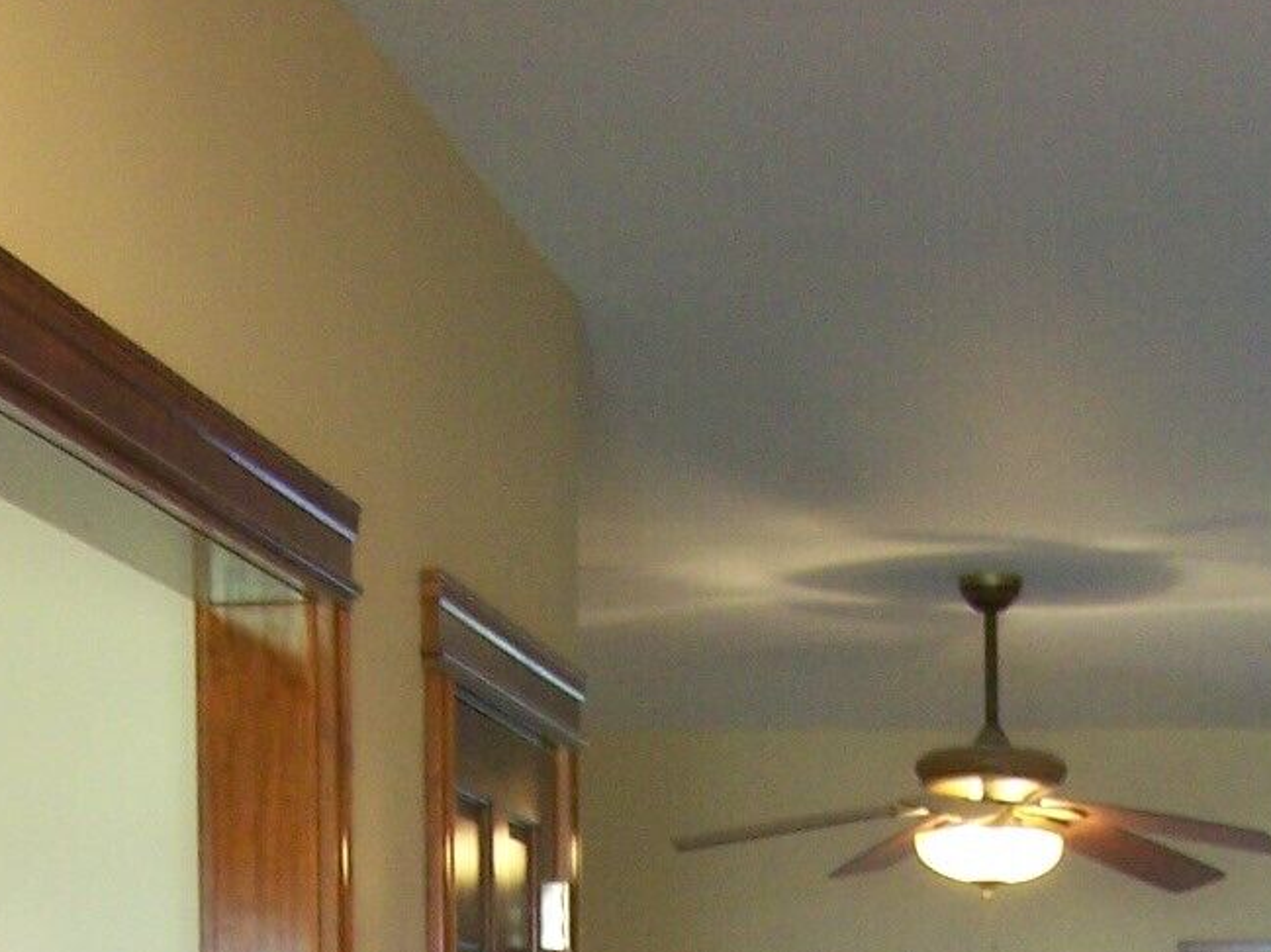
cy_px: 1922
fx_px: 4404
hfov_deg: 16.4
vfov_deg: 11.2
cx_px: 885
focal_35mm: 120
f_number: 2.8
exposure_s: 1/13
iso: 160
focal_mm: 6.3
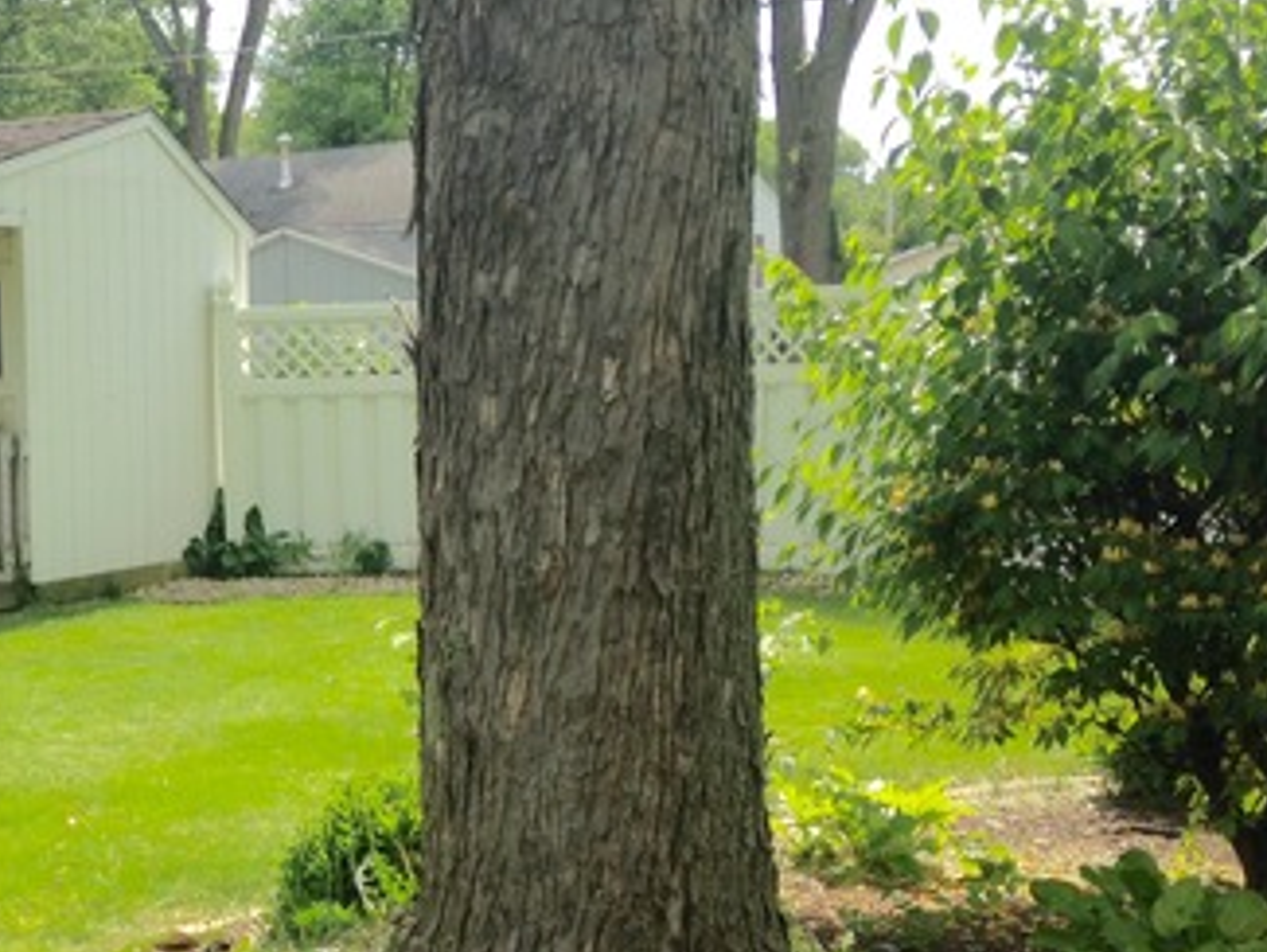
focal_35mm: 65
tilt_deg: -8.2
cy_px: 675
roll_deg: +0.6
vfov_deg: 22.5
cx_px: 125
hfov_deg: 28.6
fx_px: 2380
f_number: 2.4
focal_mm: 4.12
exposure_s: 1/903
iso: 50
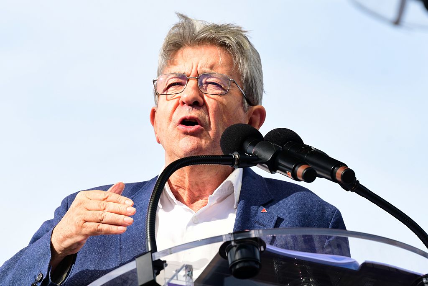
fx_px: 2854
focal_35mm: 240
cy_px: 143
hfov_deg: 8.6
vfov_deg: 5.7
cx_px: 214
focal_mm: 160
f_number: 6.3
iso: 320
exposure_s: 1/500
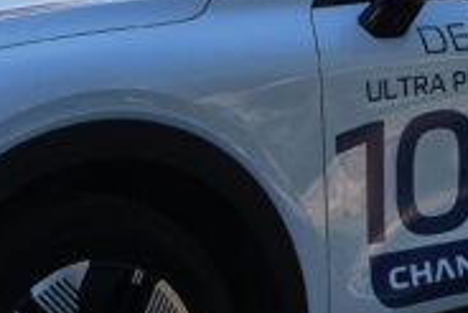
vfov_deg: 8.1
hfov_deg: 12.3
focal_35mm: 163
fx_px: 2121
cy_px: -260
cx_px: 580
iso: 250
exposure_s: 1/640
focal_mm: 16.5
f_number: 5.6
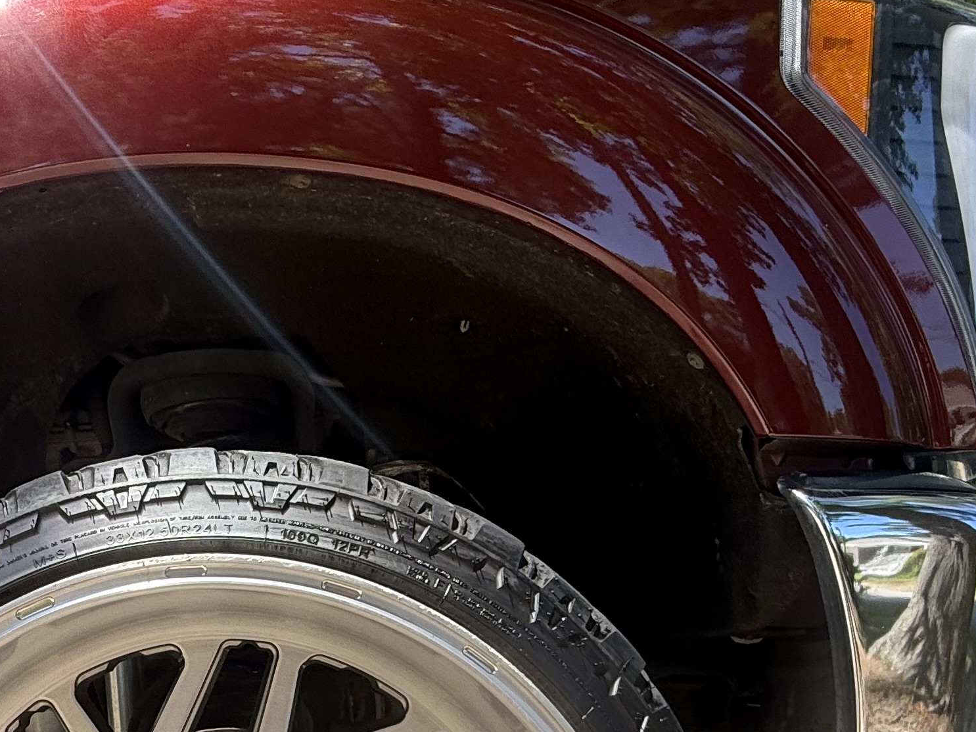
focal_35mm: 38
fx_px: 1071
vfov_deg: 33.7
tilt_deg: -10.3
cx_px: 270
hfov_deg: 47.5
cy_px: 770
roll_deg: -1.9
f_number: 2.2
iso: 50
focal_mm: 2.22
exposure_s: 1/176
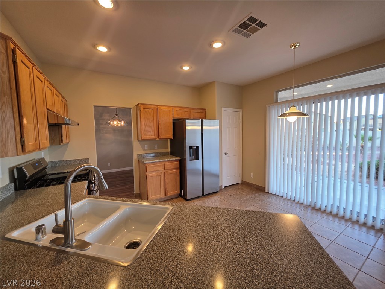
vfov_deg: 89.9
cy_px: 144
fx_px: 145
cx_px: 192
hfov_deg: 106.2
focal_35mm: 13
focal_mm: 2.2
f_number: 1.9
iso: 160
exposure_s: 1/120
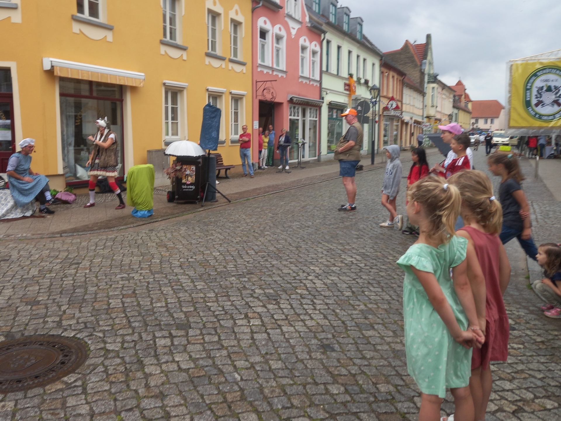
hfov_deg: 69.4
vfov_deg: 54.9
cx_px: 280
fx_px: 405
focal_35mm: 25
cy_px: 210
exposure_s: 1/50
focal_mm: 4.6
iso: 40
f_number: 2
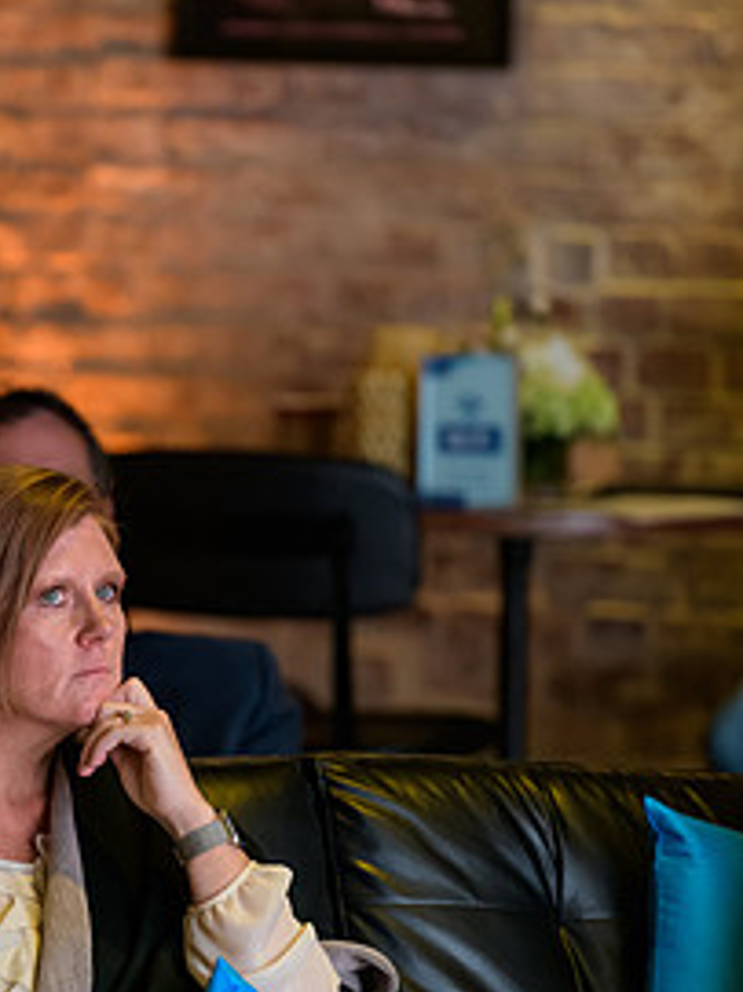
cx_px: 110
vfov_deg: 4.8
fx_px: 11800
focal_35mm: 412
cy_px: 661
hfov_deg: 3.6
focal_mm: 200
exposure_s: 1/100
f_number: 3.2
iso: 1600
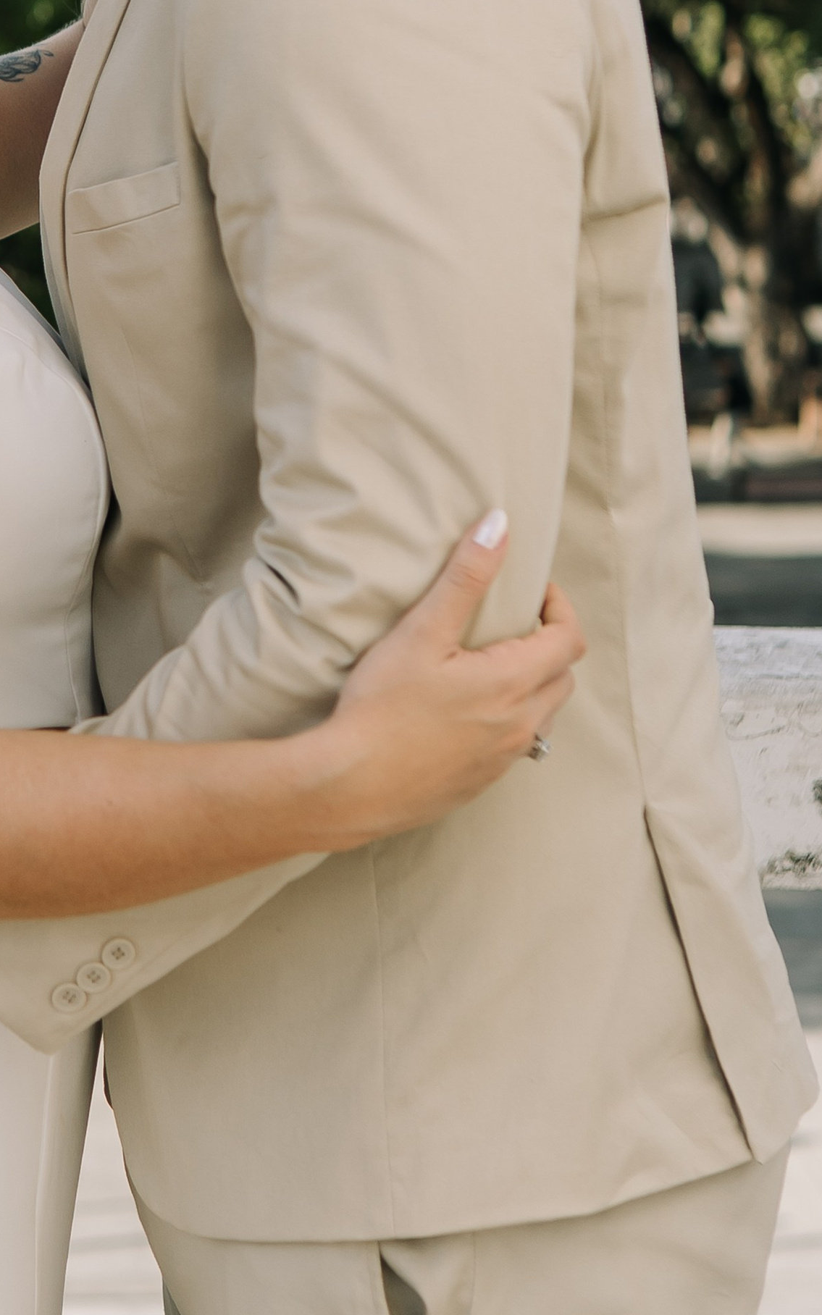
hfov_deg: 13.4
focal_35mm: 97
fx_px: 3477
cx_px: 62
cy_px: 81
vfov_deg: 20.9
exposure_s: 1/800
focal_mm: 30
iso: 100
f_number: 2.5
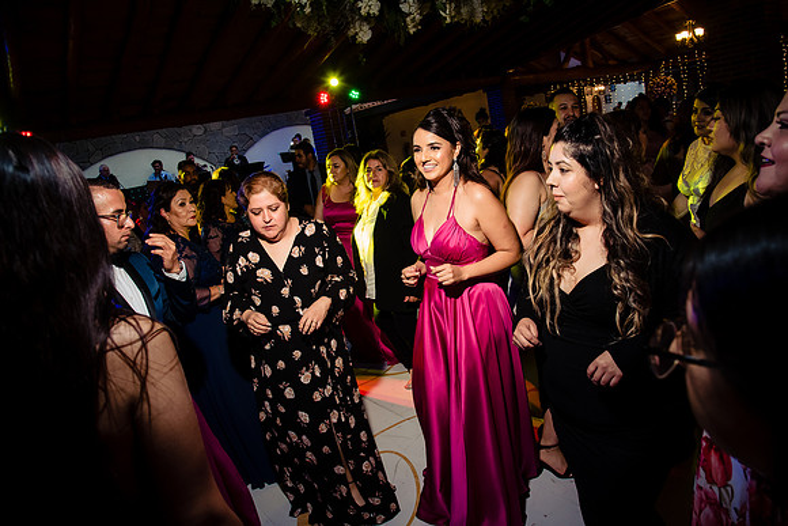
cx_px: 394
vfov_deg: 53.2
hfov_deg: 73.7
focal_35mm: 24
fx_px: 525
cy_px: 263
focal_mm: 24
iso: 2000
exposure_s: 1/80
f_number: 7.1
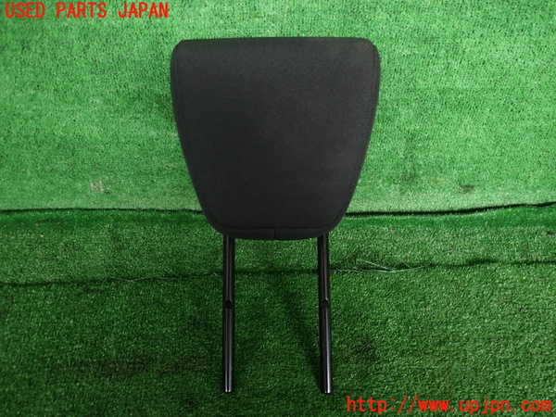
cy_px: 208
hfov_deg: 69.4
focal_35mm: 25
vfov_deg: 54.9
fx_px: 402
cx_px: 278
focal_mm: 4.5
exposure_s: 1/60
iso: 100
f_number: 2
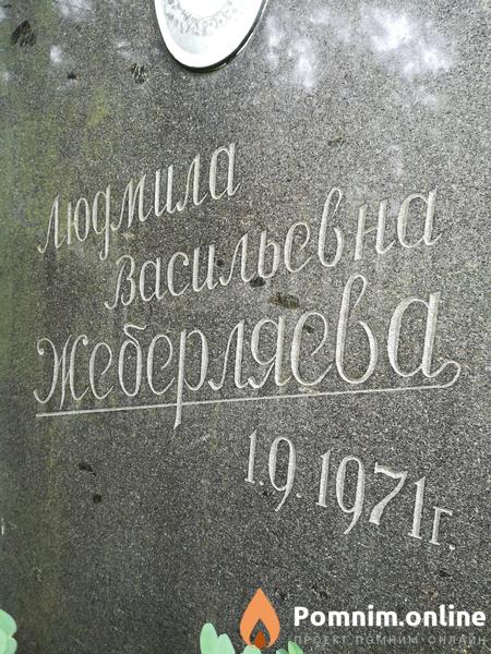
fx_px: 492
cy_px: 327
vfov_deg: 67.3
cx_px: 246
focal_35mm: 26
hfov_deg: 53.1
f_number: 2.2
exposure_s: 1/40
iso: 100
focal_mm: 3.83
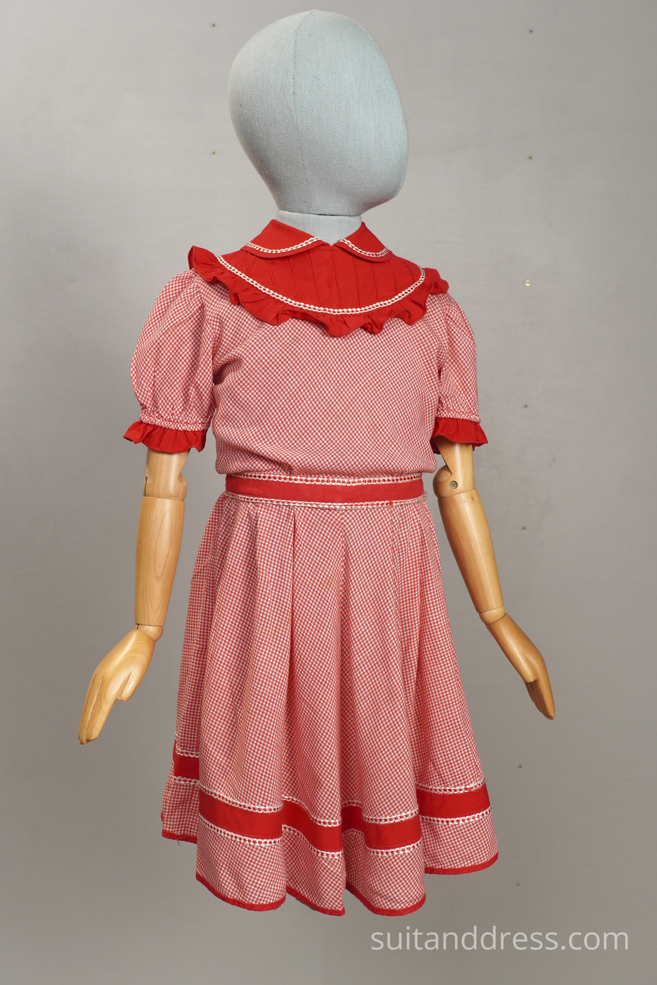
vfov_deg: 41.1
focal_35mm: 48
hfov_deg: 28.1
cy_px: 492
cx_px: 328
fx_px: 1314
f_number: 6.3
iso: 400
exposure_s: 1/50
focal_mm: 32
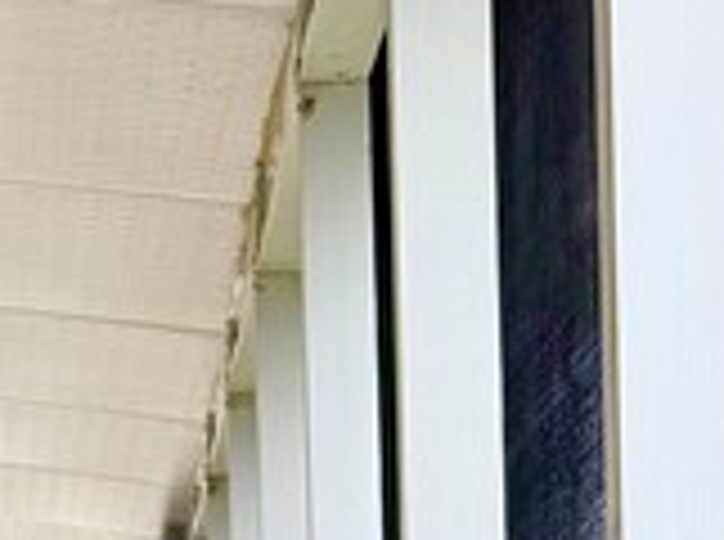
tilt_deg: +0.6
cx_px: -1367
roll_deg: +1.1
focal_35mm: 153
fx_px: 3193
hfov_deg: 10.0
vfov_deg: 9.2
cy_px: 958
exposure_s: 1/665
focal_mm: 6.76
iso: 100
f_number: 1.78
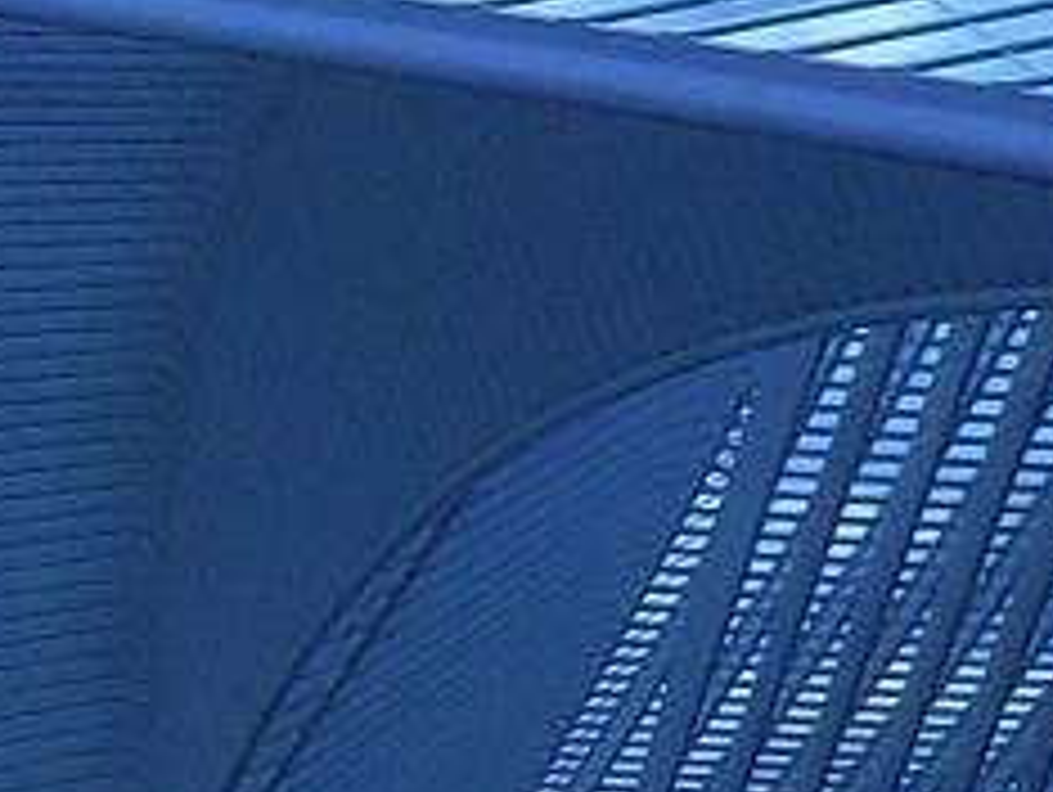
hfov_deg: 7.9
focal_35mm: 238
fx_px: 7247
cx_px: 2146
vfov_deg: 6.2
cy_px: 22
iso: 64
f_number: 5.5
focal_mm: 5.7
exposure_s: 1/332
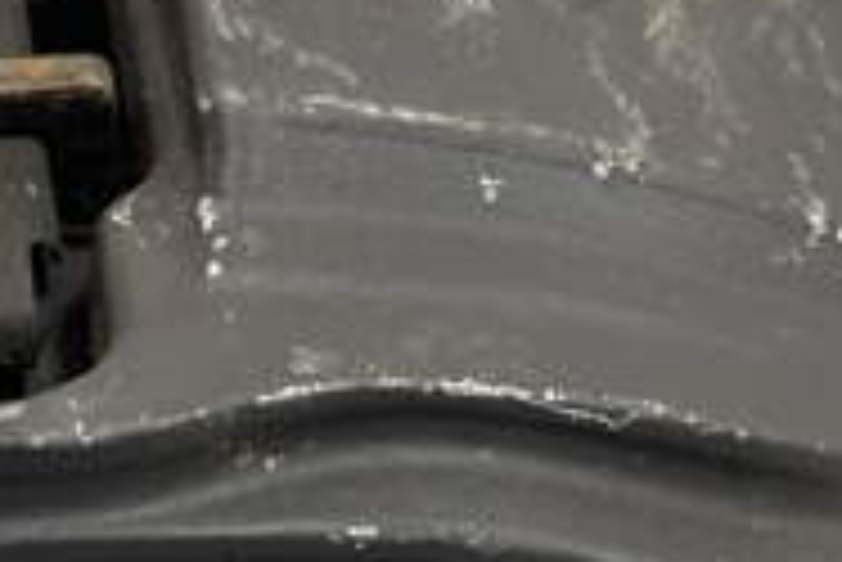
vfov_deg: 14.7
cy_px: 724
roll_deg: +1.7
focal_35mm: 89
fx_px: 2083
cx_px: -5
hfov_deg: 22.0
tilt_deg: -27.9
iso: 160
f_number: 1.6
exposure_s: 1/50
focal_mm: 5.1
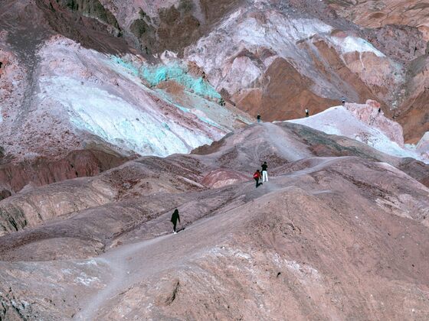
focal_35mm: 71
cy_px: 160
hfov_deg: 27.4
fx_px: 880
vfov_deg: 20.7
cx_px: 214
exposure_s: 1/800
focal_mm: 90
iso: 100
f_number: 11
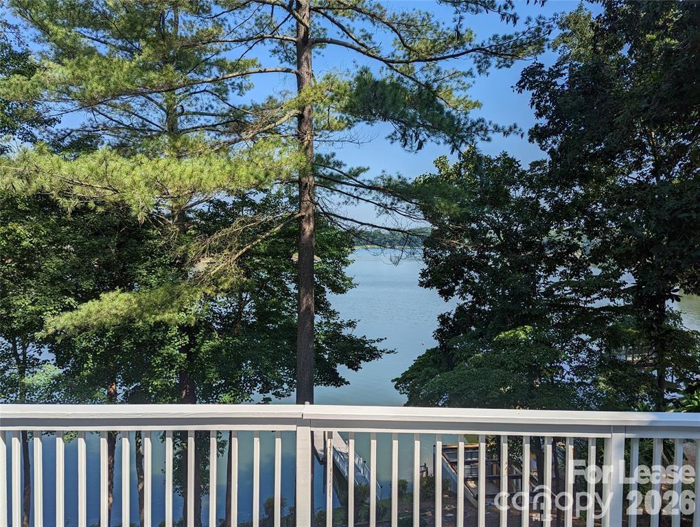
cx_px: 350
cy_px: 264
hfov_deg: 71.5
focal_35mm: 24
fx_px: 486
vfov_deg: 56.9
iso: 38
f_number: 1.85
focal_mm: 6.81
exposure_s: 1/2463
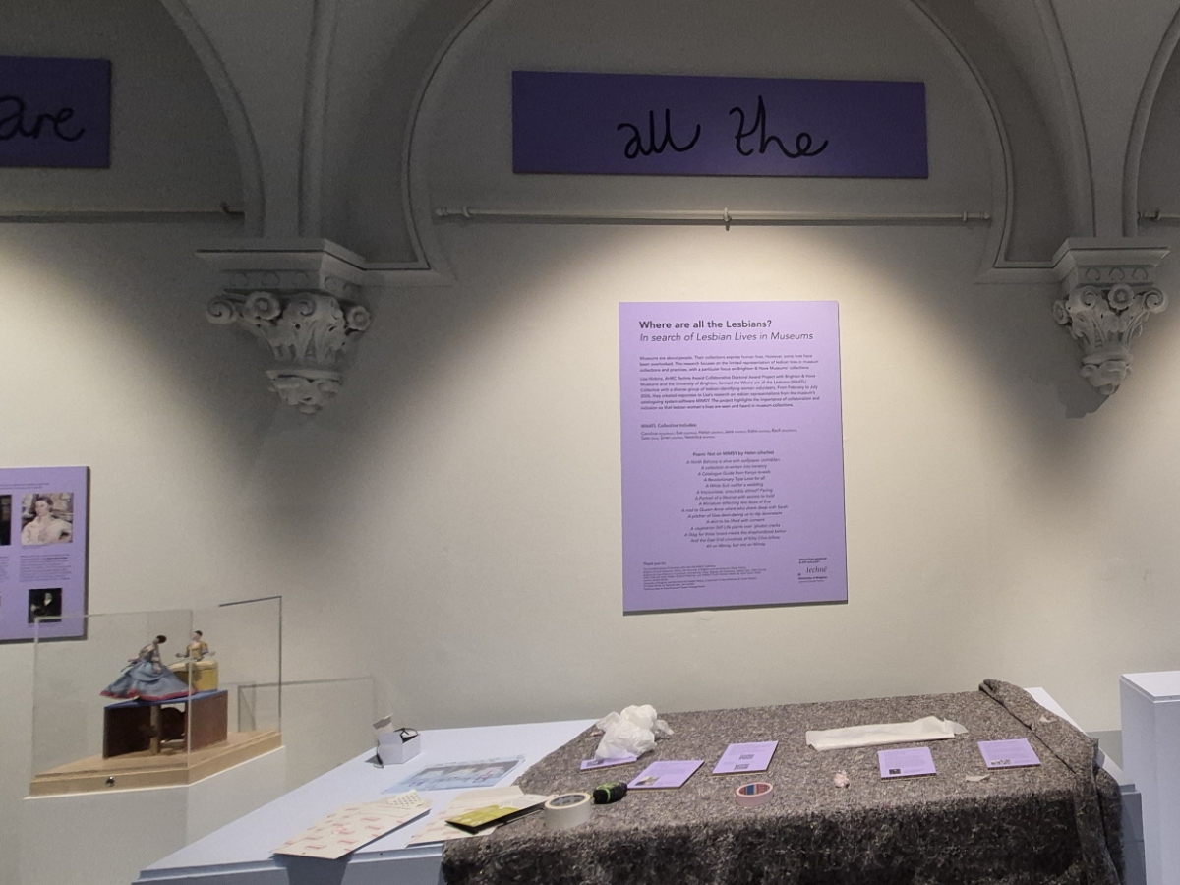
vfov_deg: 89.9
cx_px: 590
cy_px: 442
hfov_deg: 106.2
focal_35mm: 13
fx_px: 443
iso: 320
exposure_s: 1/50
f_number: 2.2
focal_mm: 1.7
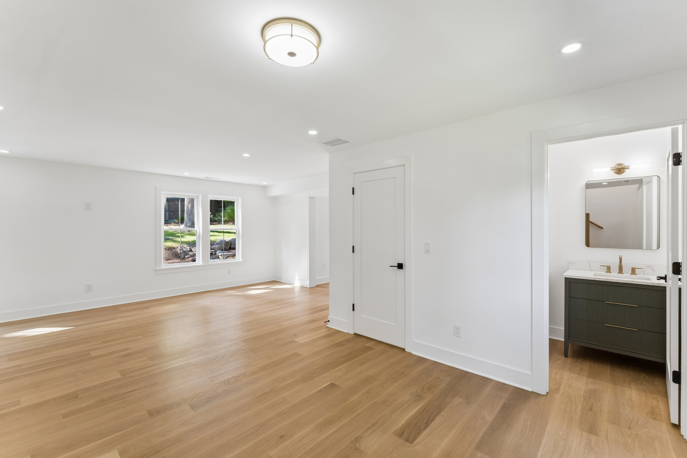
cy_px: 235
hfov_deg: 100.4
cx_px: 353
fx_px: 286
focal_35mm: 15
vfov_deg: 77.3
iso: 400
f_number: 13
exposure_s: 1/10
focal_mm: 14
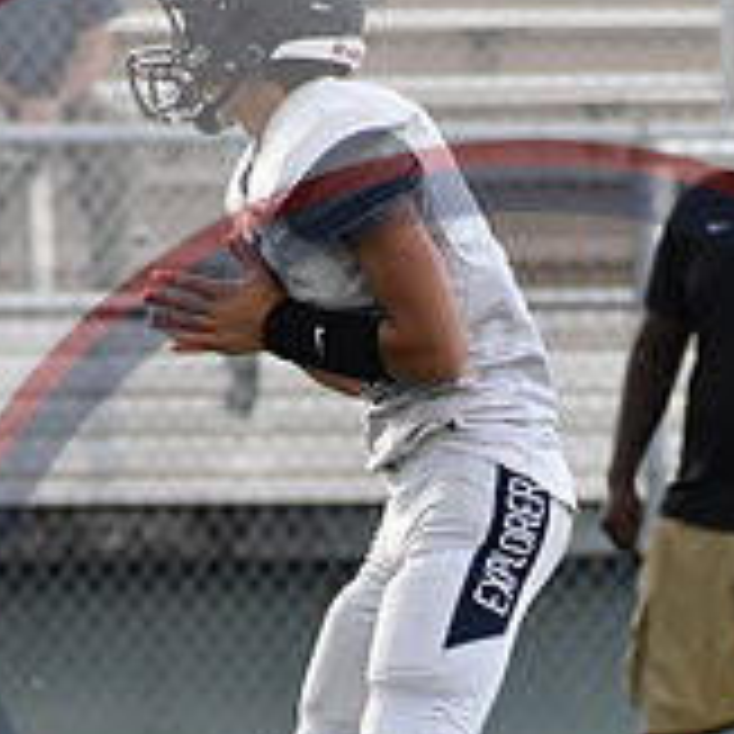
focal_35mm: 1365
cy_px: 628
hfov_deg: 1.3
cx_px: 513
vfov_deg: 1.3
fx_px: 32746
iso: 1250
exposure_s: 1/500
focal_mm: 300
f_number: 6.3
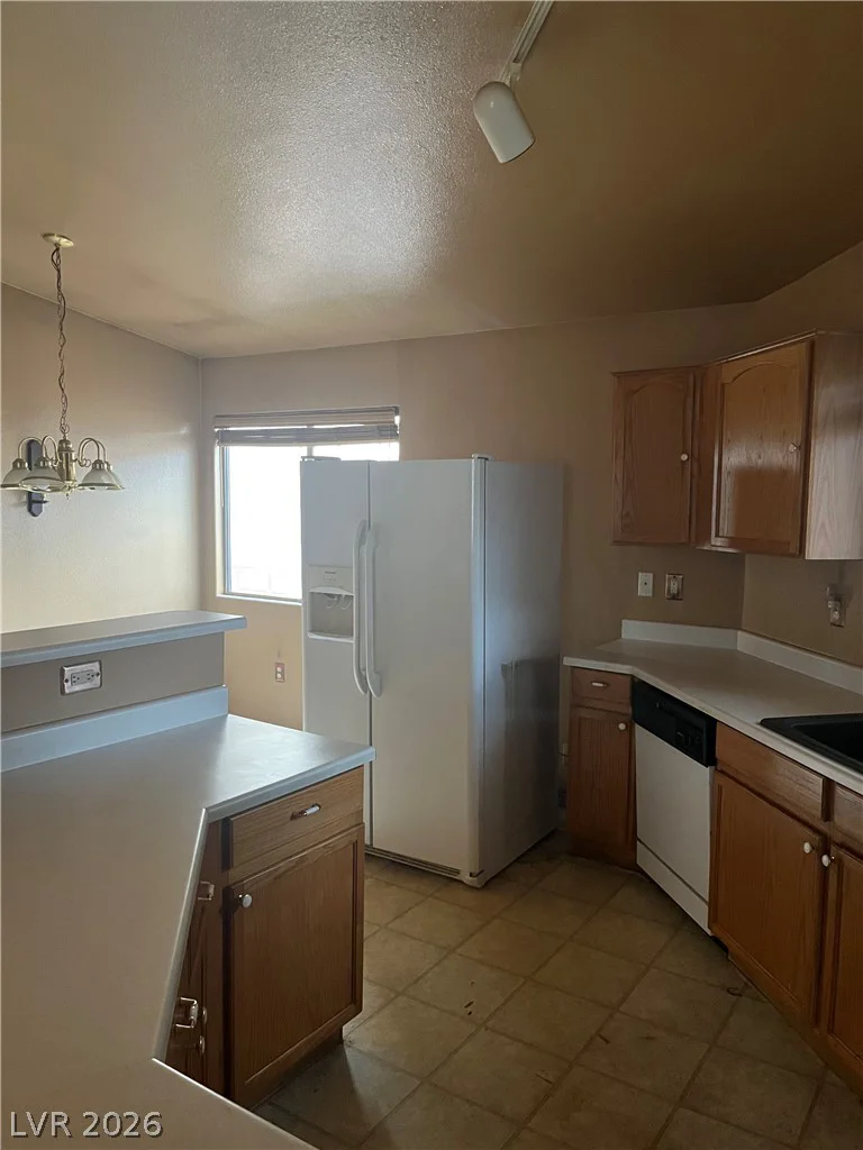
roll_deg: -0.1
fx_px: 864
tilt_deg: -7.9
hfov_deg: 53.1
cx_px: 432
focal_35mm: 26
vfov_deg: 67.3
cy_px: 575
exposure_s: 1/49
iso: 500
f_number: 1.6
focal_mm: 5.1
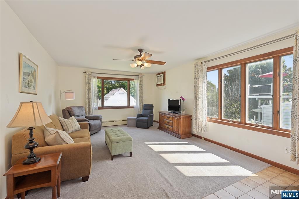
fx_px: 133
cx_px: 150
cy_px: 100
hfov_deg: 96.8
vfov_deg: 73.7
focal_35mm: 16
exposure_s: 1/50
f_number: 6.3
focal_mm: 16
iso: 160
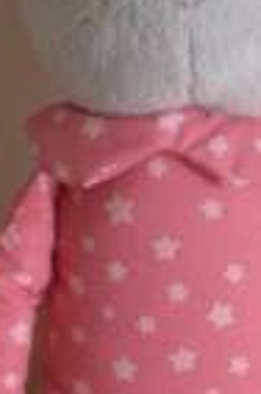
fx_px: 1585
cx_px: 192
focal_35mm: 145
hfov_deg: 9.4
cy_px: 172
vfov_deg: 14.2
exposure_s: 1/54.3
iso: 64
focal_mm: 6.3
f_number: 3.1
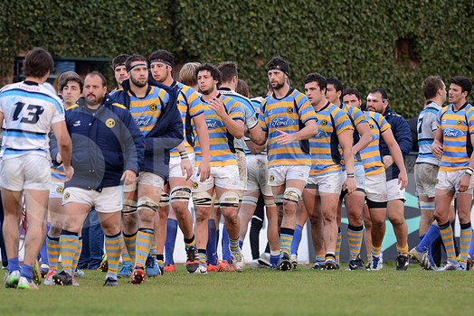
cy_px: 165
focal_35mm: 465
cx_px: 226
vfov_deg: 3.0
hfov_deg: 4.4
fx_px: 6126
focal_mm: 420
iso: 1600
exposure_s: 1/640
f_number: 4
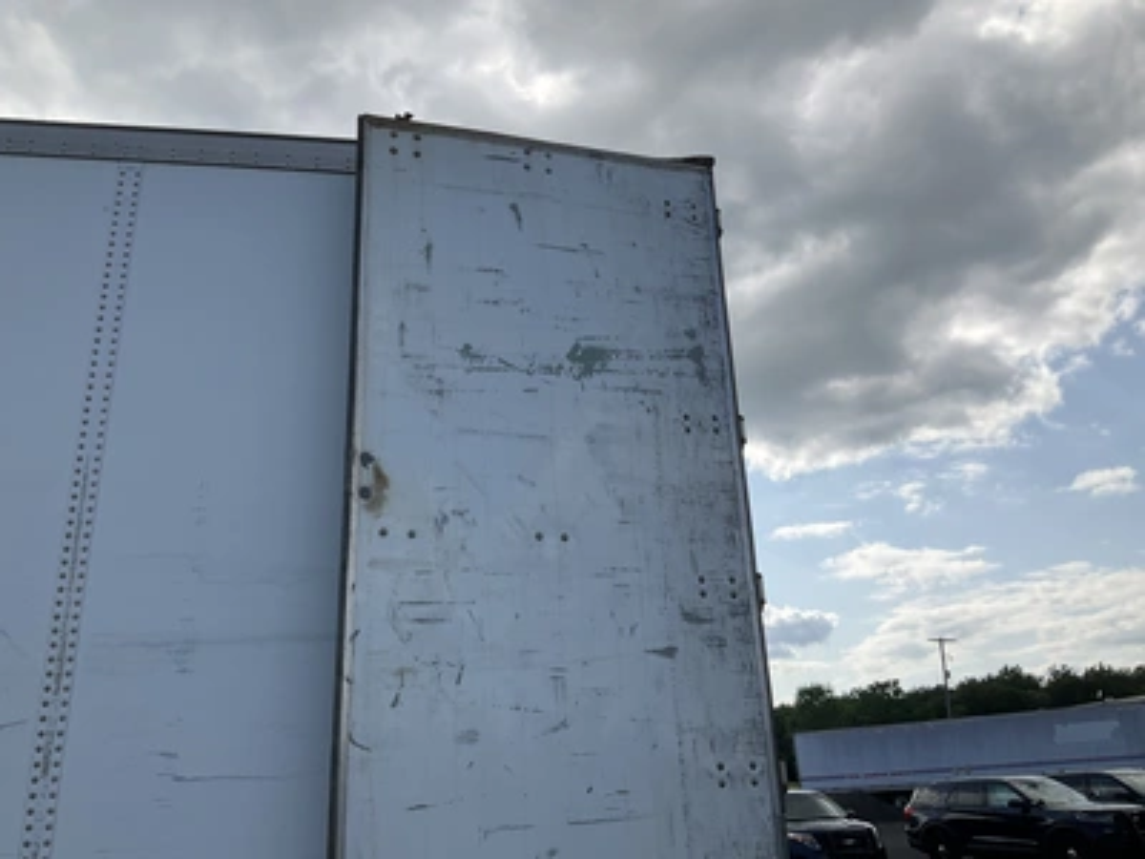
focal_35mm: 29
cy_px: 430
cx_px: 572
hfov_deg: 61.7
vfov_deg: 48.2
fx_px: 959
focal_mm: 3
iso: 25
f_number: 1.8
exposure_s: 1/2227
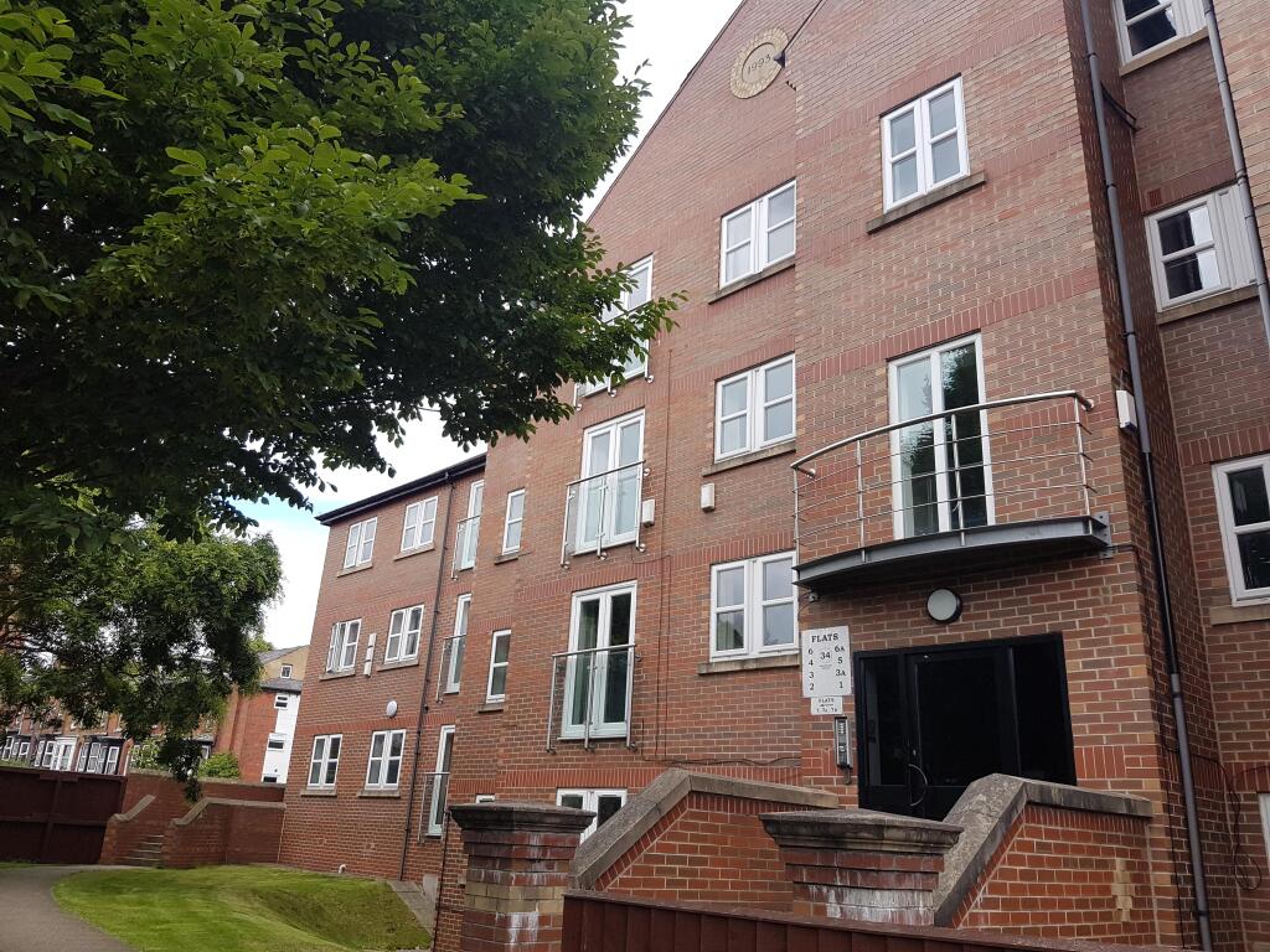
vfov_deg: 53.1
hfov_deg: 67.3
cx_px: 635
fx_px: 954
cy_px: 476
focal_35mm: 26
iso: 40
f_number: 1.7
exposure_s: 1/756
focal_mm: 4.2
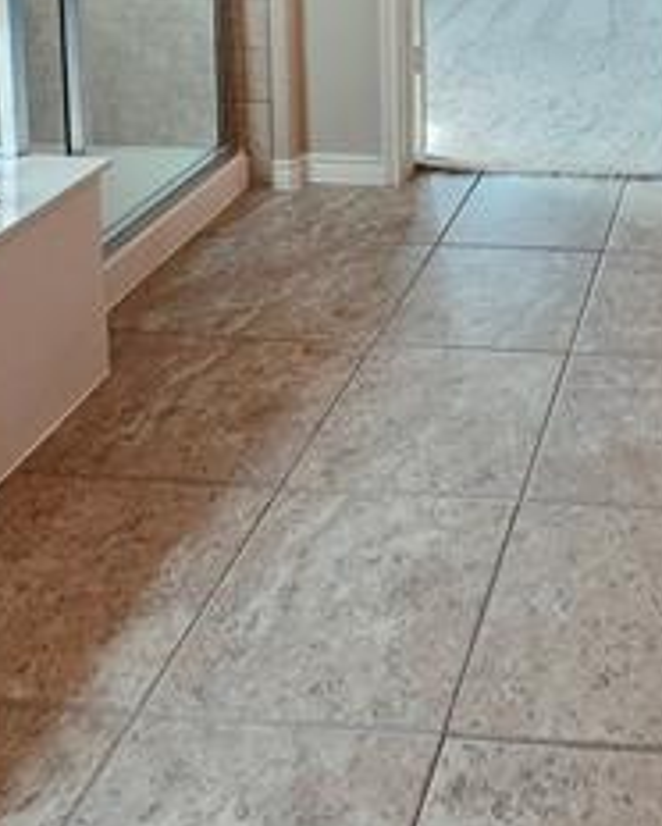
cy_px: -210
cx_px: 690
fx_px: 1027
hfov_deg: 32.3
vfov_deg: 33.7
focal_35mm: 42
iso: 125
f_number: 1.9
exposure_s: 1/120
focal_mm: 2.2
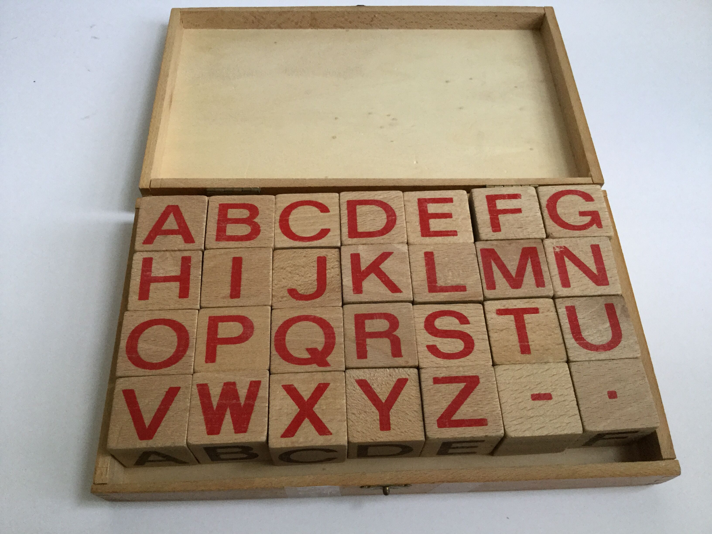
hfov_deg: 58.4
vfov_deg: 45.4
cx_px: 356
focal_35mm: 31
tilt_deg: -60.4
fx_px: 638
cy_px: 267
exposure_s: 1/33
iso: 125
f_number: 2.4
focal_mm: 3.3
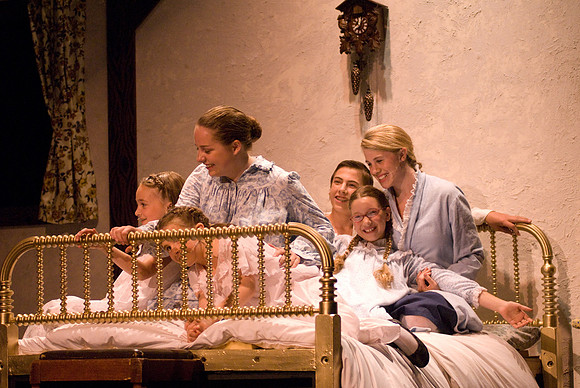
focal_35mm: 120
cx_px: 290
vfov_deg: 11.4
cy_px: 194
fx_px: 1935
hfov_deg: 17.0
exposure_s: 1/160
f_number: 2.8
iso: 1600
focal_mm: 80
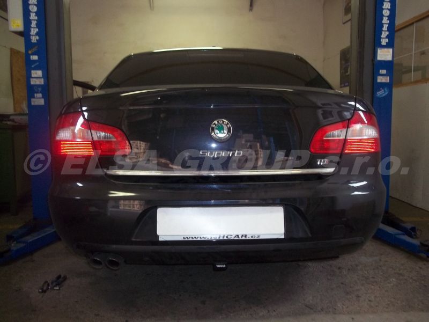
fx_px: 397
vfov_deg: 44.2
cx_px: 214
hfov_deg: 56.8
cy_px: 161
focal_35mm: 32
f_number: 2.9
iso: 160
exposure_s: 1/30
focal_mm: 5.7
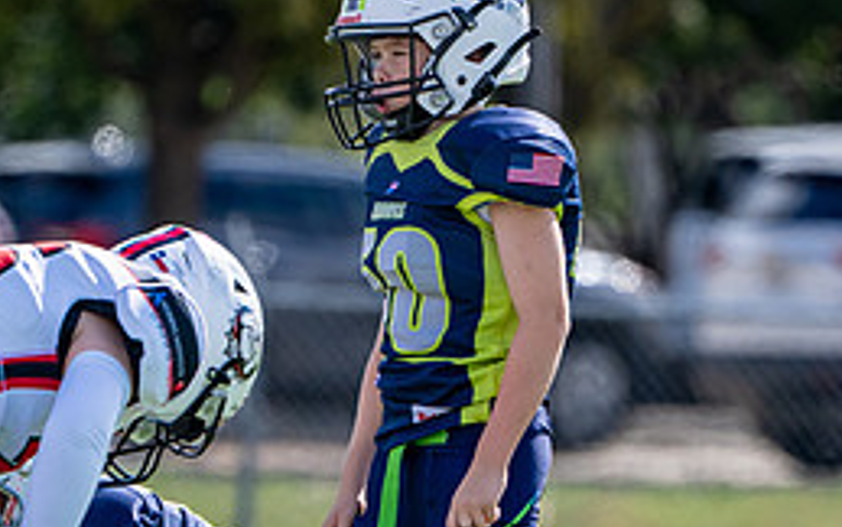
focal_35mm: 1031
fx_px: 23664
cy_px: 518
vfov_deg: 1.3
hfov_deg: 2.0
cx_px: 429
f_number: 5.6
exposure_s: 1/2500
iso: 640
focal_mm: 376
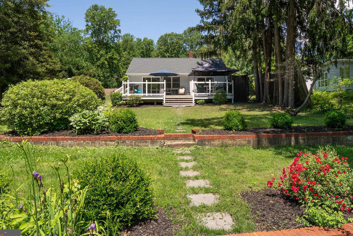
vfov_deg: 60.1
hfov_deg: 82.0
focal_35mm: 21
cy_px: 98
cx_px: 194
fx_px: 202
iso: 80
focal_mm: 16.5
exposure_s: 1/125
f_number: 8
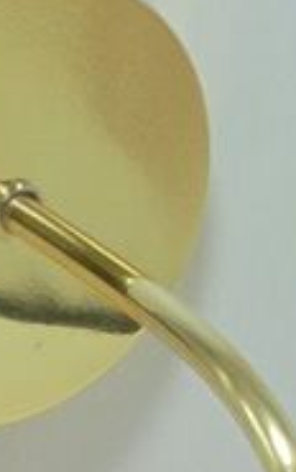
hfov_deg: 7.3
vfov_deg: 11.5
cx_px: -195
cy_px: 691
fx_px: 2253
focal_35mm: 175
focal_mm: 6.1
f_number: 4
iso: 100
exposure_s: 1/100
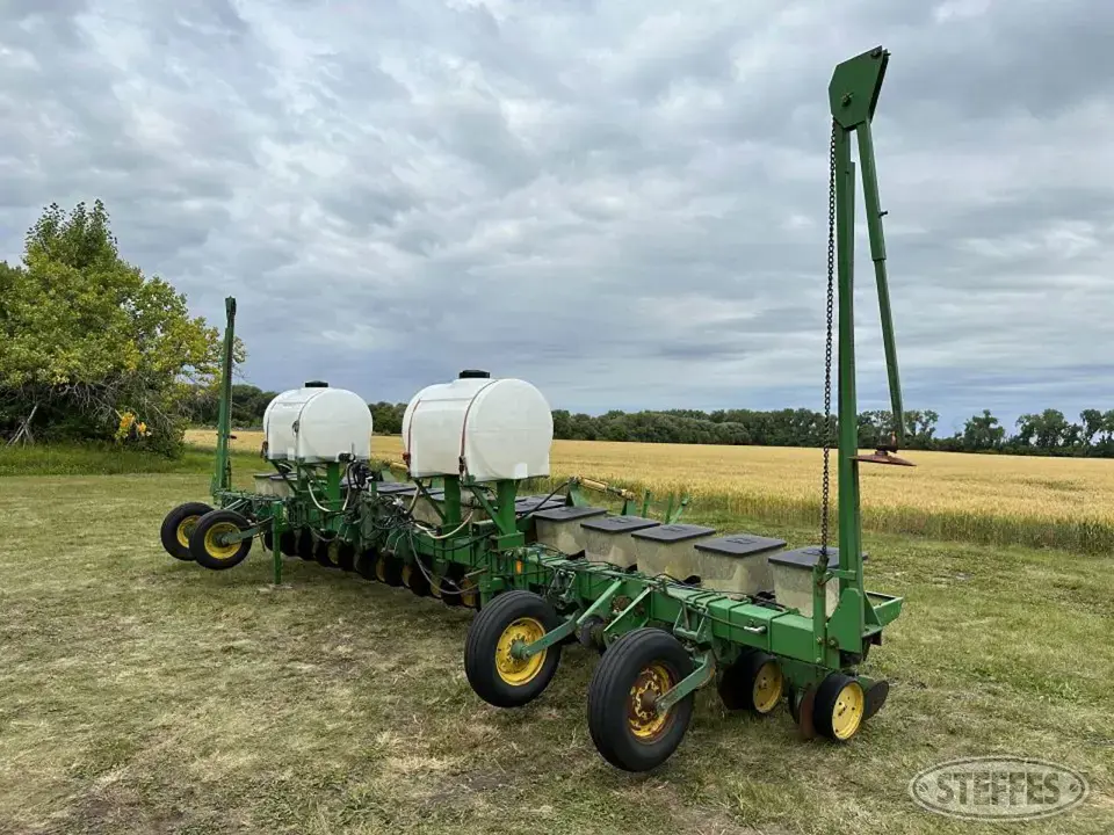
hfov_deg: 71.6
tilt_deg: +1.3
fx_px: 772
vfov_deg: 56.8
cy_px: 418
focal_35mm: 24
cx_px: 557
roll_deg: -2.4
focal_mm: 6.86
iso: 80
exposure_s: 1/8197
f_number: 1.78
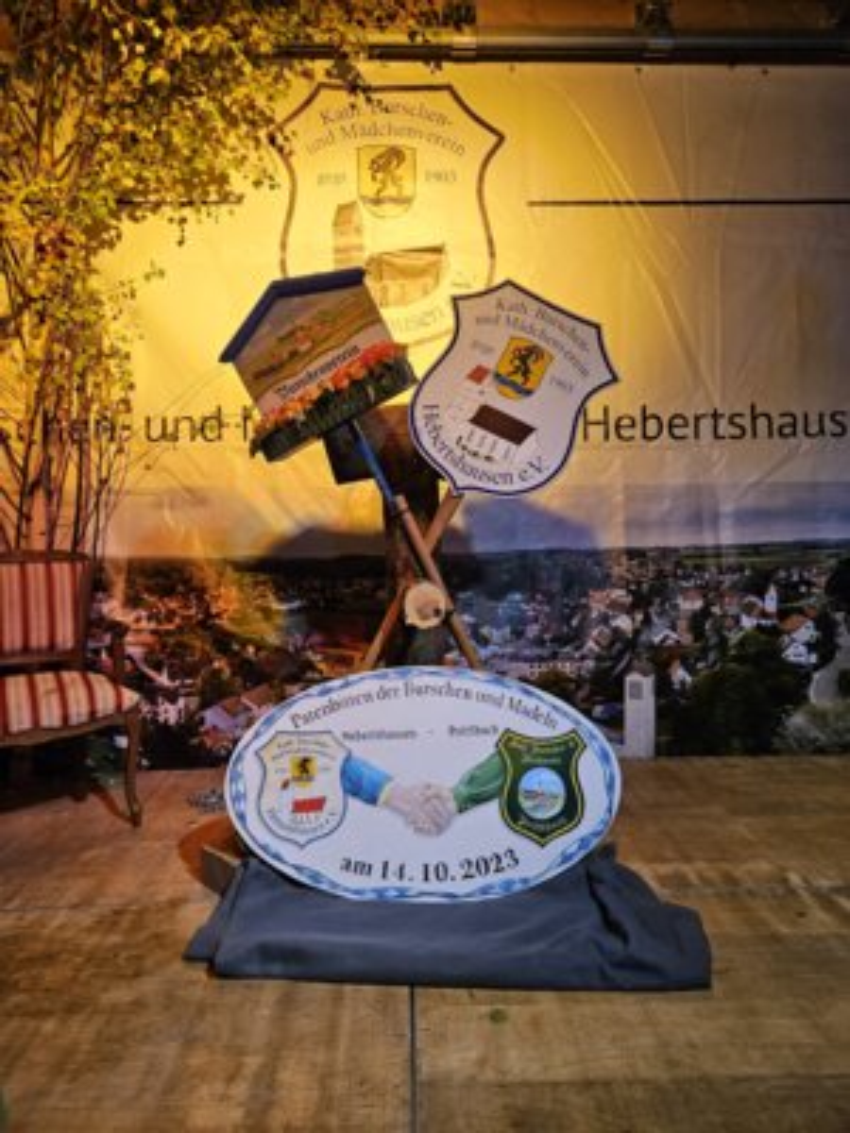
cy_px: 566
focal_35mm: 23
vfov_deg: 73.9
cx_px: 425
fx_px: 753
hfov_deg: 58.9
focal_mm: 5.4
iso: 160
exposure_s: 1/100
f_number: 1.8
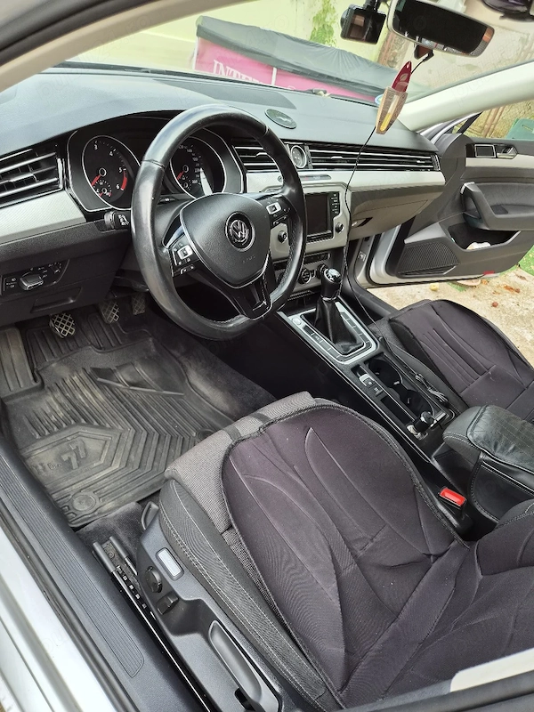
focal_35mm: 23
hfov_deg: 58.9
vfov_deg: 73.9
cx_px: 267
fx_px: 473
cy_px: 356
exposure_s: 1/769
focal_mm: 5.4
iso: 80
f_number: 1.8
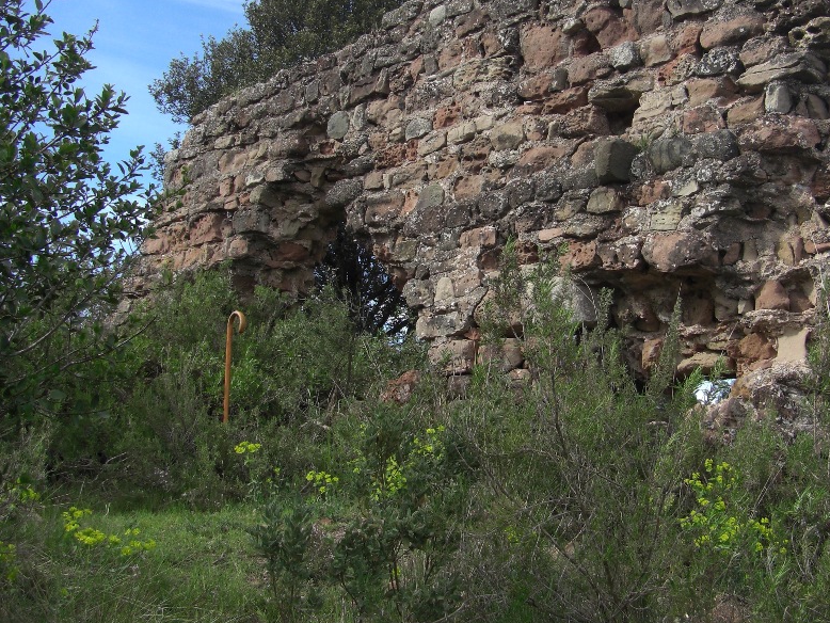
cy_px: 237
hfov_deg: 38.0
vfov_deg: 29.0
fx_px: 1199
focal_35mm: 50
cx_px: 506
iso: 64
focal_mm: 6.3
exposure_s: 1/320
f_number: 3.4
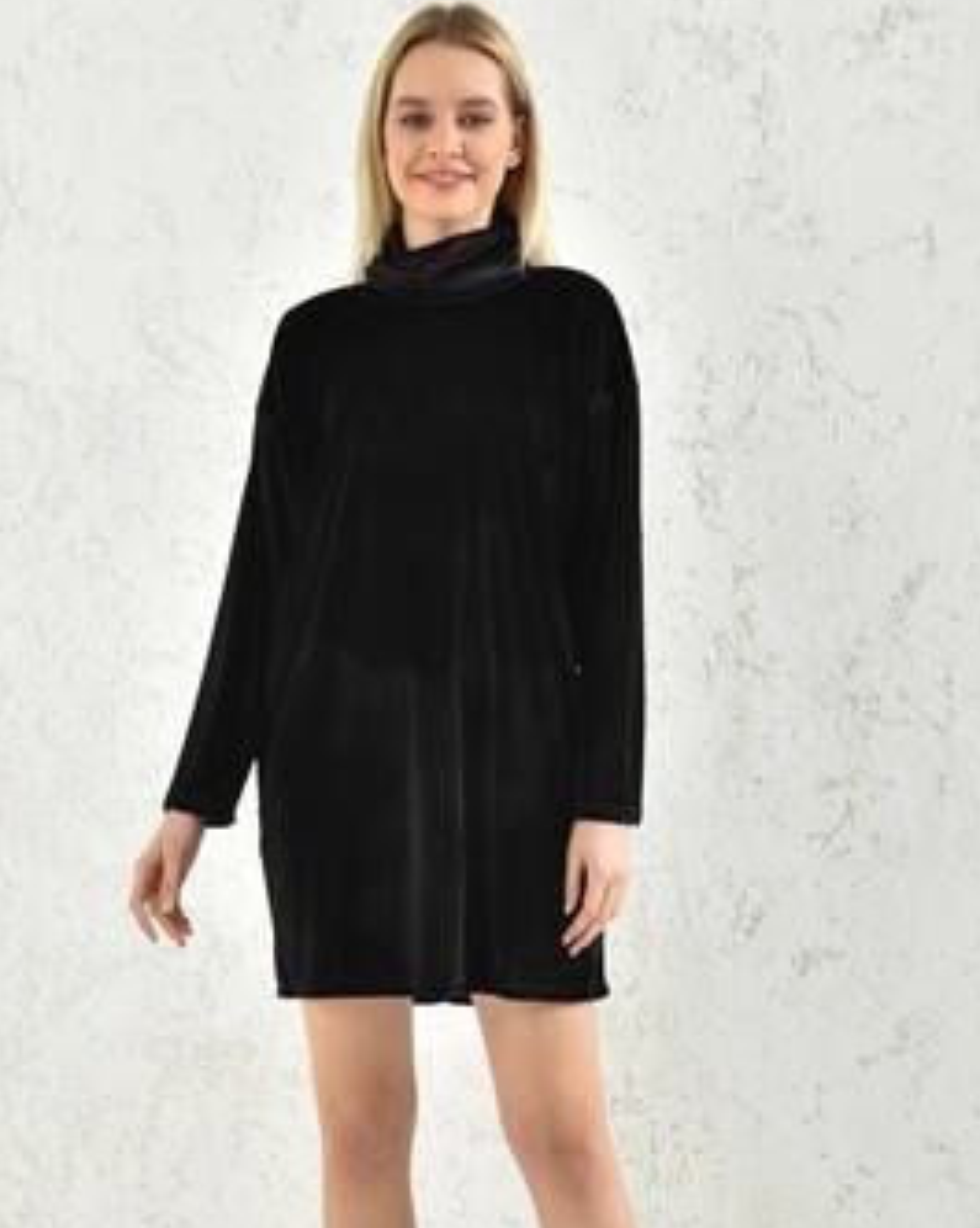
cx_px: 451
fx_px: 3050
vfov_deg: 22.7
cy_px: 762
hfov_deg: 18.3
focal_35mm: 84
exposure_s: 1/160
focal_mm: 55
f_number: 7.1
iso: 100
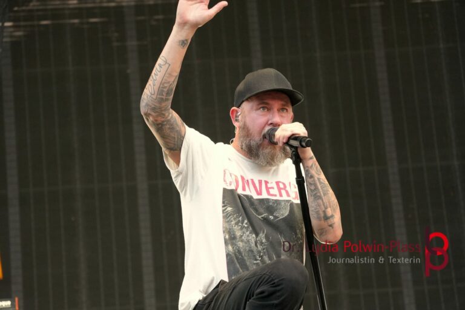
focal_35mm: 141
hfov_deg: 14.6
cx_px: 232
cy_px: 155
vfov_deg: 9.7
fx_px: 1821
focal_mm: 94
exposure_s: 1/160
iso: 2500
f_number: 5.6
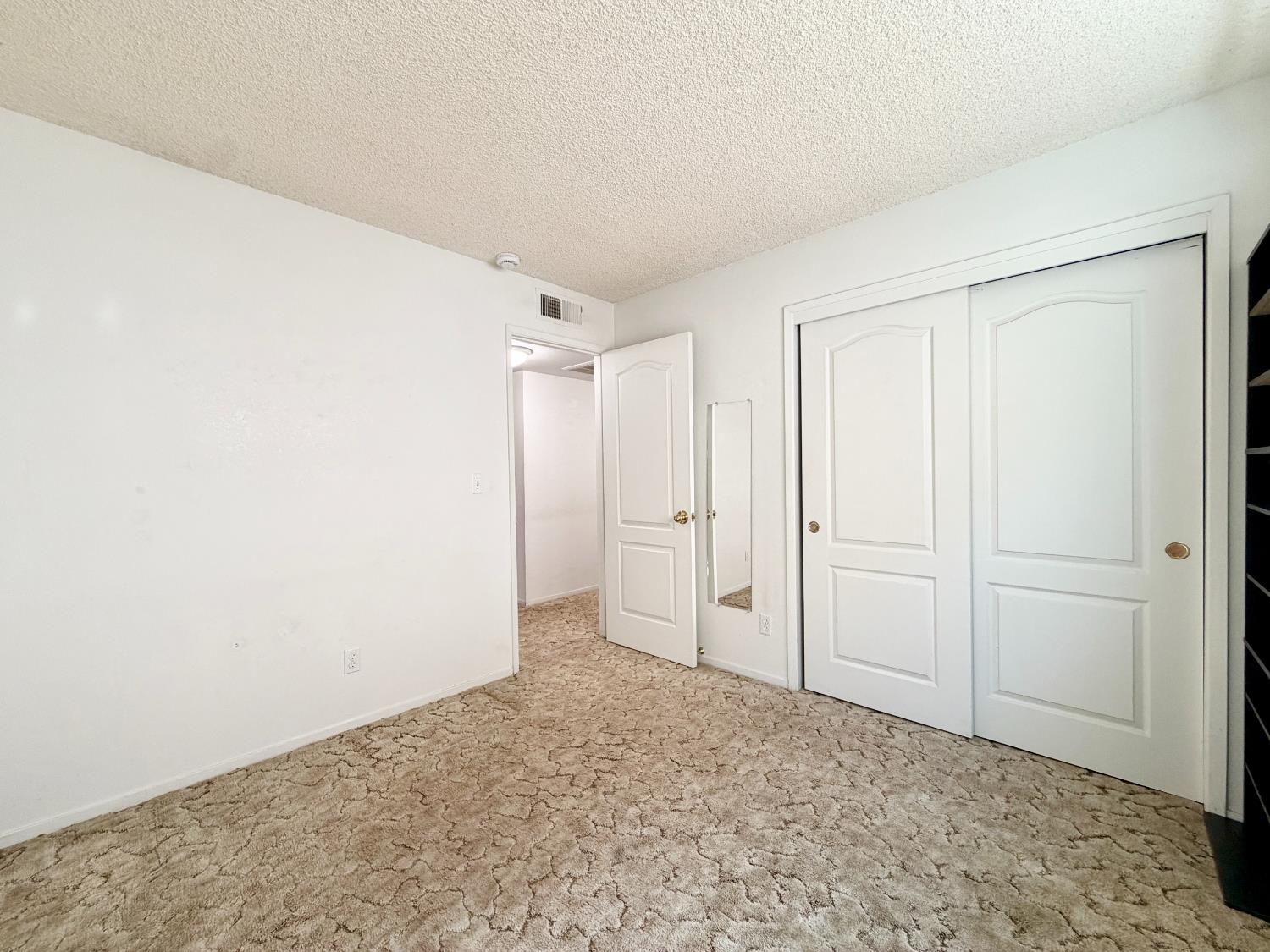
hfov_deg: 102.1
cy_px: 476
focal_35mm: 14
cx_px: 635
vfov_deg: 85.7
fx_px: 514
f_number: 2.2
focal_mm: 2.22
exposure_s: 1/120
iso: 200
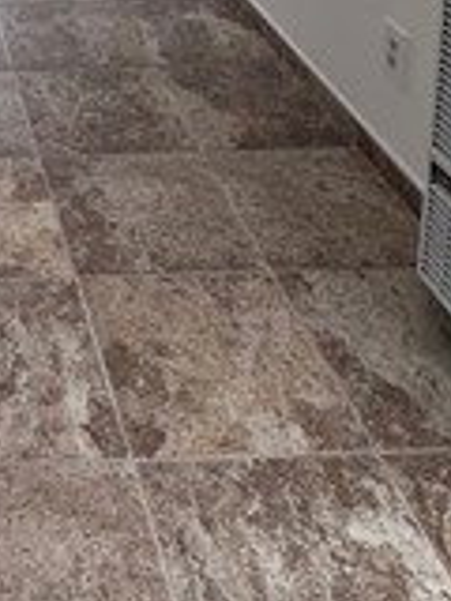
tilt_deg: -8.1
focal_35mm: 56
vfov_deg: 26.0
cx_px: -147
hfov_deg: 23.0
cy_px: -285
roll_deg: +1.0
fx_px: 973
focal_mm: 2.22
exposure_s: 1/99
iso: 80
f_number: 2.2
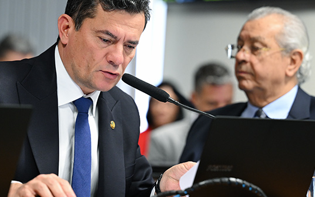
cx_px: 120
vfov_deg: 6.7
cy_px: 63
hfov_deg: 10.7
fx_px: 1683
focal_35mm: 196
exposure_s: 1/100
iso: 1600
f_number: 2.8
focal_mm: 120
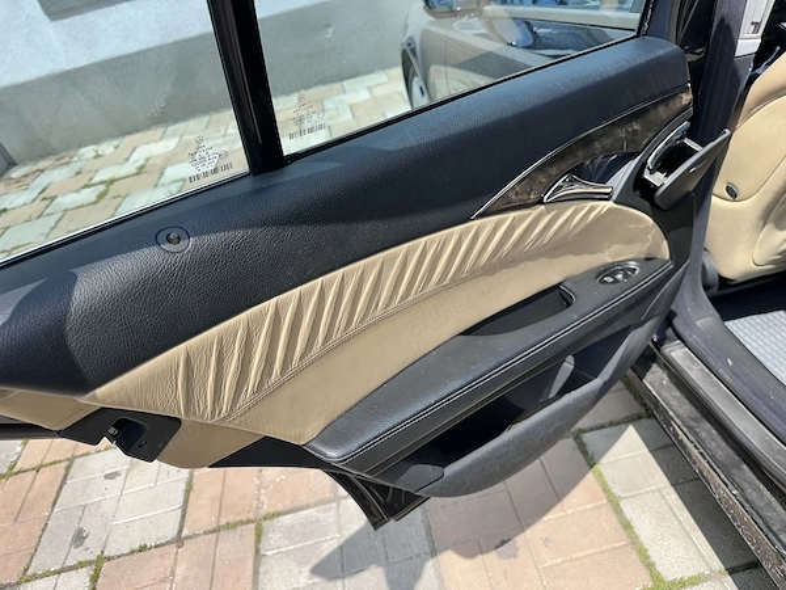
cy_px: 295
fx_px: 545
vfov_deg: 56.8
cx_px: 393
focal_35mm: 24
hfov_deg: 71.6
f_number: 1.78
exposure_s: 1/2882
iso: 80
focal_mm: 6.86
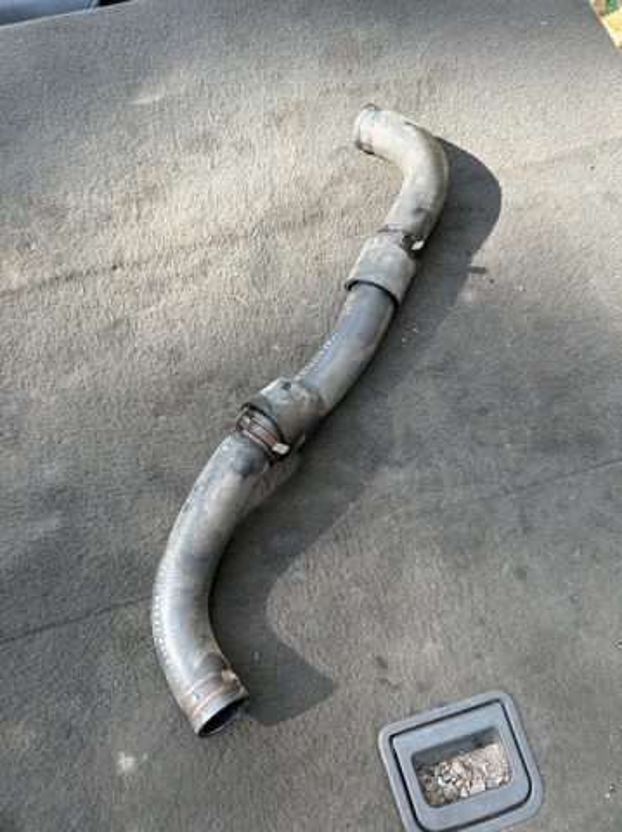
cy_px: 416
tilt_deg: -72.7
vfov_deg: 71.7
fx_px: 576
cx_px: 311
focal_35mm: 24
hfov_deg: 56.7
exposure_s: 1/396
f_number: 1.78
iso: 80
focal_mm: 6.86
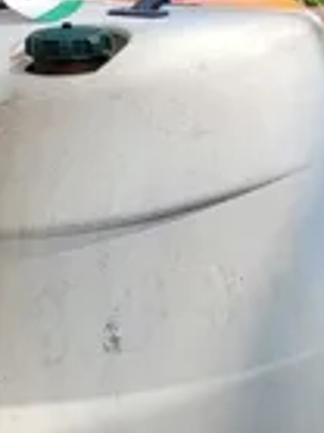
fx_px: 1712
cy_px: -42
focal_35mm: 137
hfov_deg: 10.5
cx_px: -156
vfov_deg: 14.1
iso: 40
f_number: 1.8
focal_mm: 5.4
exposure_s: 1/2094
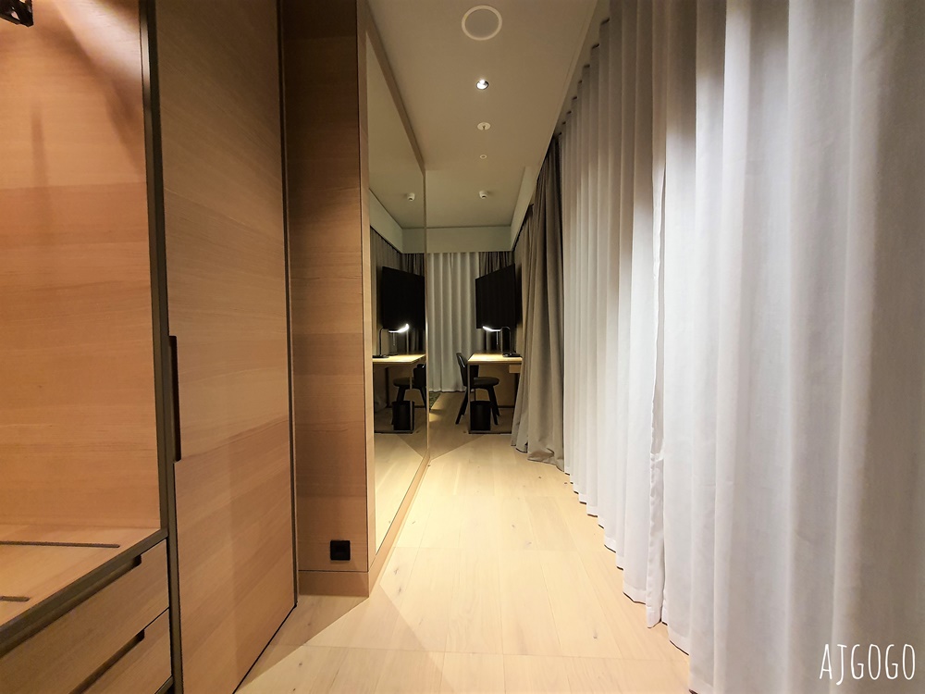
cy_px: 347
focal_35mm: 13
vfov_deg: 89.9
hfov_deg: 106.2
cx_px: 462
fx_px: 347
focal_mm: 1.74
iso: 320
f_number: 2.2
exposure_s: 1/30
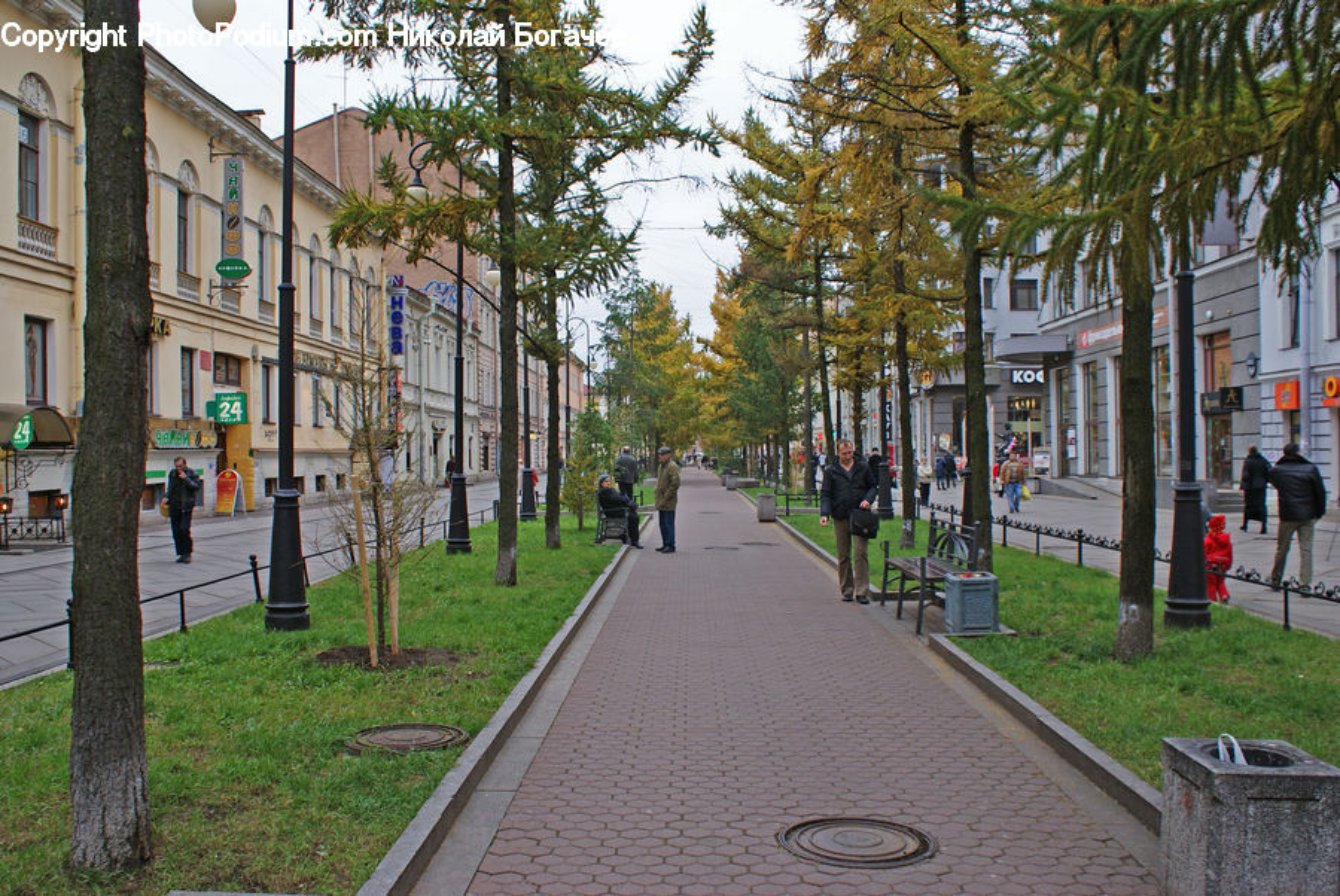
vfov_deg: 43.7
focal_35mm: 30
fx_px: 1118
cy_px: 448
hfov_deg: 61.9
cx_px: 670
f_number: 5.6
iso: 100
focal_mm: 20
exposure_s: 1/50
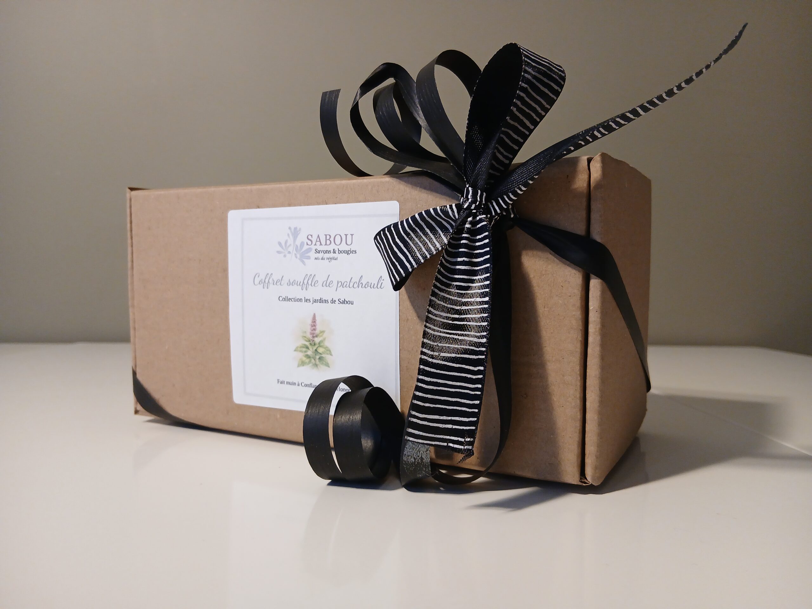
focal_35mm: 26
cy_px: 304
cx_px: 406
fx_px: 610
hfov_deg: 67.3
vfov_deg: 53.1
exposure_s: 1/50
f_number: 1.8
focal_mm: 3.98
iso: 200
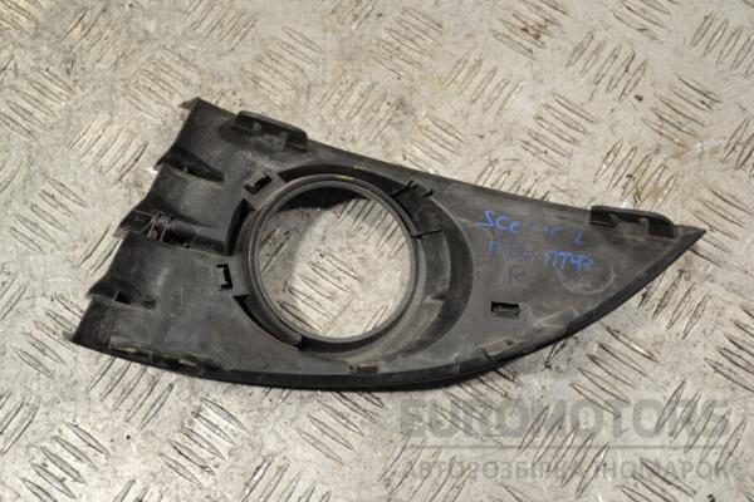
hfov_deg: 37.9
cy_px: 251
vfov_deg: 25.8
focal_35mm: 52
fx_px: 1099
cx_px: 377
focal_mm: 35
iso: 125
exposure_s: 1/30
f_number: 5
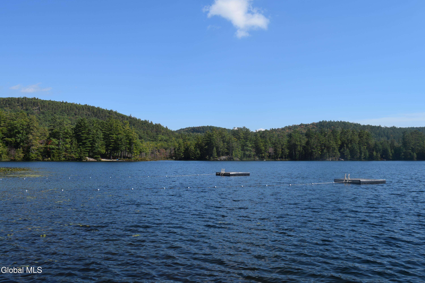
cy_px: 142
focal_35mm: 36
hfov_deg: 53.1
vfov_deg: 36.9
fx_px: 425
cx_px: 212
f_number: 10
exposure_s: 1/400
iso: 200
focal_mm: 24
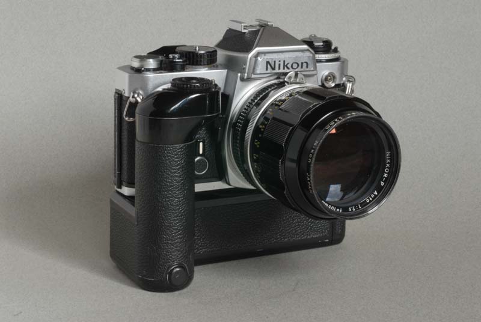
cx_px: 240
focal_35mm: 42
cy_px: 161
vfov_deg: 32.0
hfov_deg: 46.3
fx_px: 562
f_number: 22
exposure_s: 1/2
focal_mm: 28
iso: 200
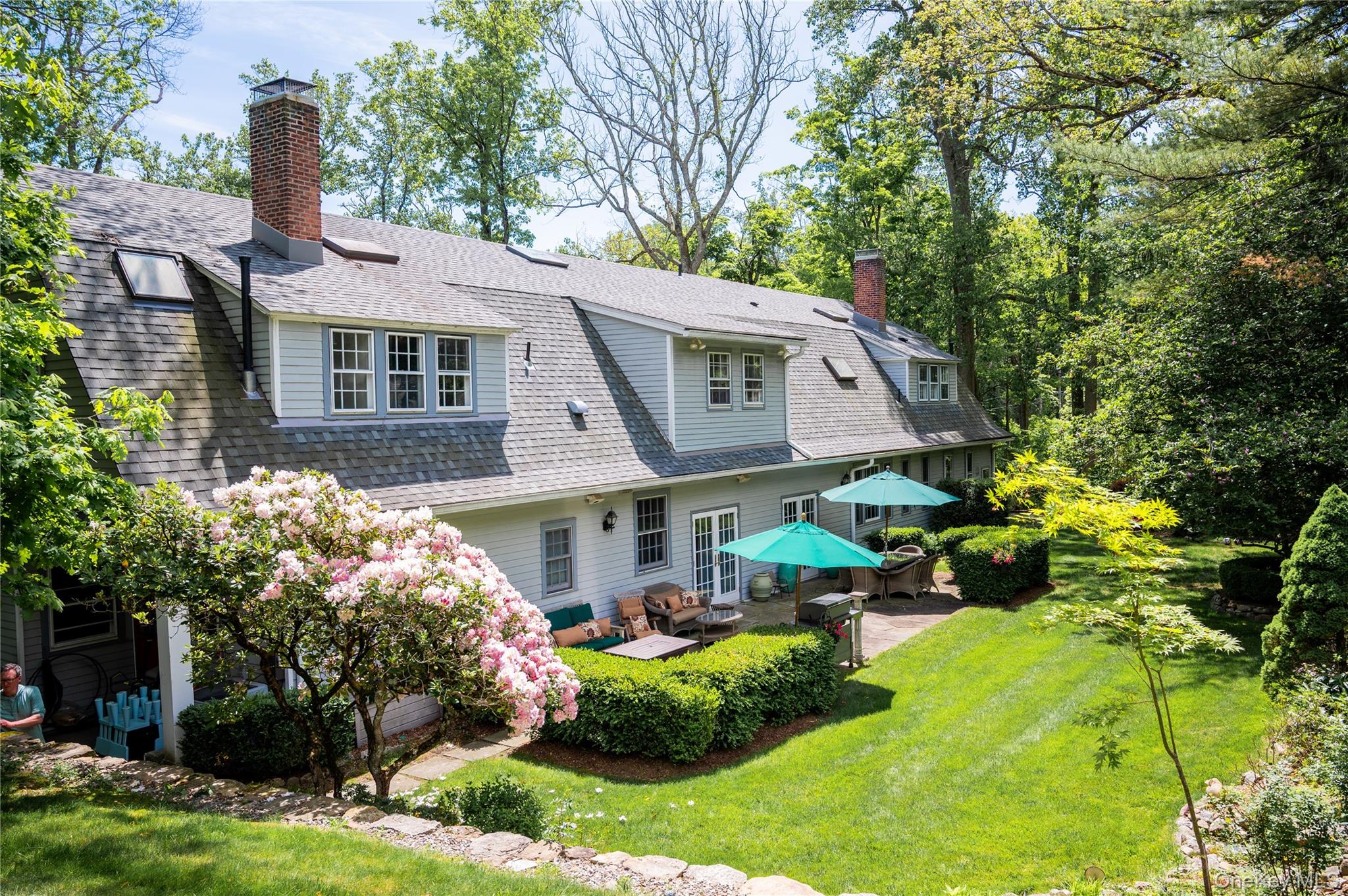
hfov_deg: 65.5
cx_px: 674
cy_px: 448
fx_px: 1048
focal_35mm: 28
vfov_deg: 46.3
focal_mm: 28
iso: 100
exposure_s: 1/200
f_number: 7.1
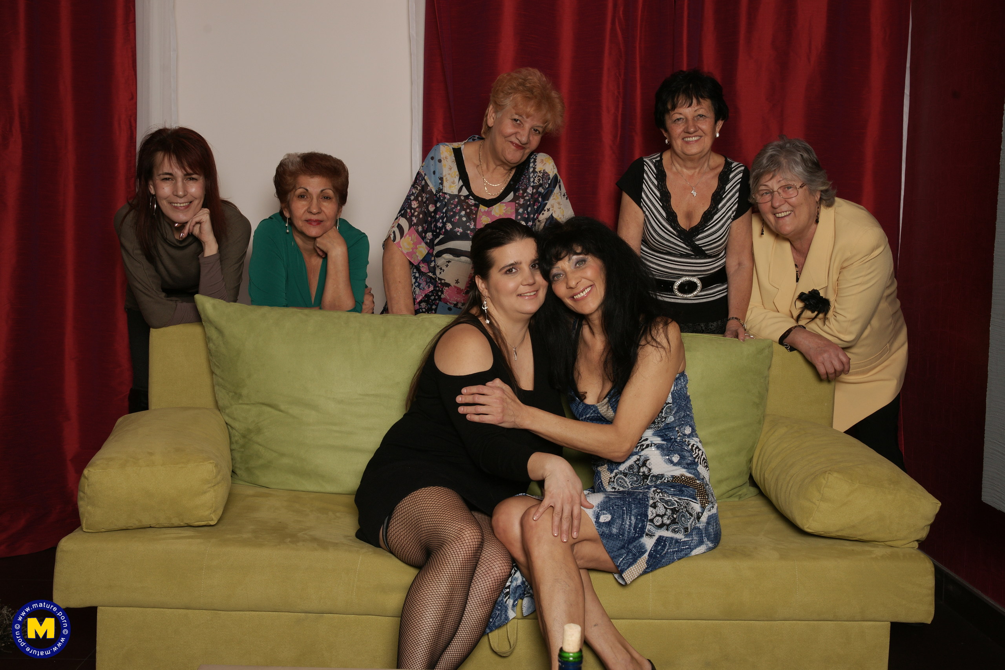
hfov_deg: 54.4
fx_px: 977
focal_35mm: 35
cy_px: 335
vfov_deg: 37.8
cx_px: 502
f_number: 10
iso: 160
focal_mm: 35
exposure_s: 1/125
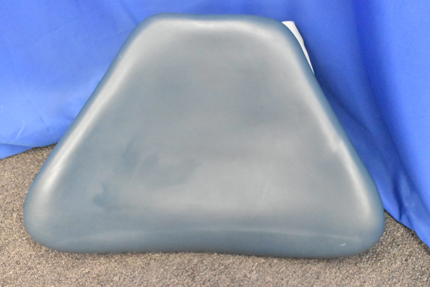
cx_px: 215
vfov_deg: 29.0
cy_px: 144
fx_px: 556
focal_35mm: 46
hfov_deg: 42.3
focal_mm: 31
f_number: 8
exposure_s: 1/50
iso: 12800
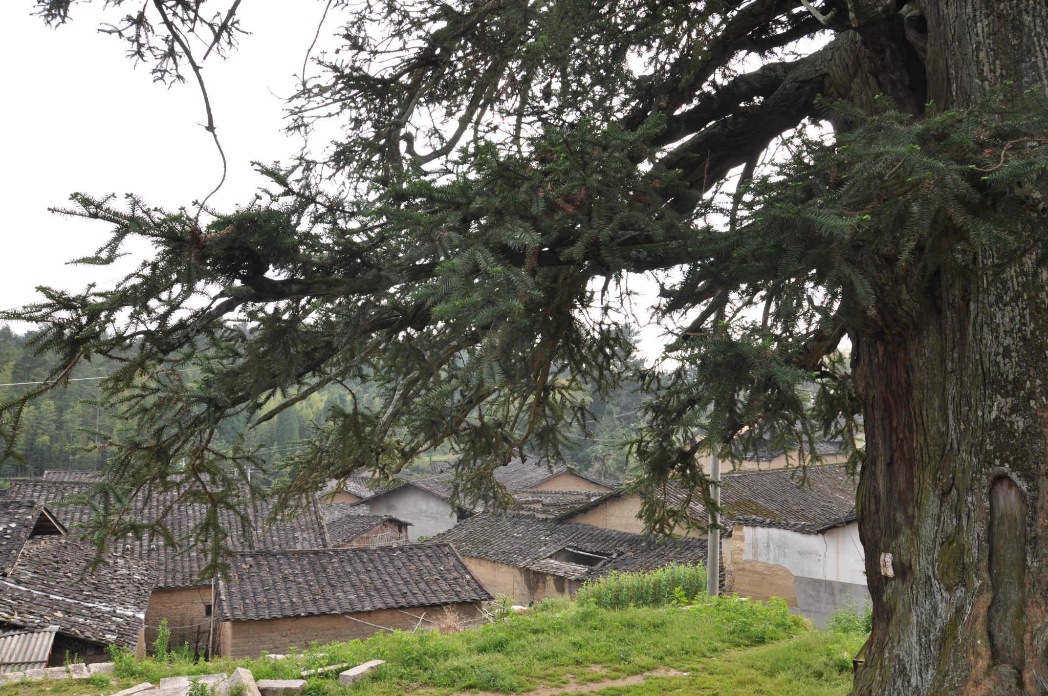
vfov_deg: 47.8
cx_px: 524
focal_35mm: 27
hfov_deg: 67.4
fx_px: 785
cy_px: 348
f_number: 9
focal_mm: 18
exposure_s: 1/125
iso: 250
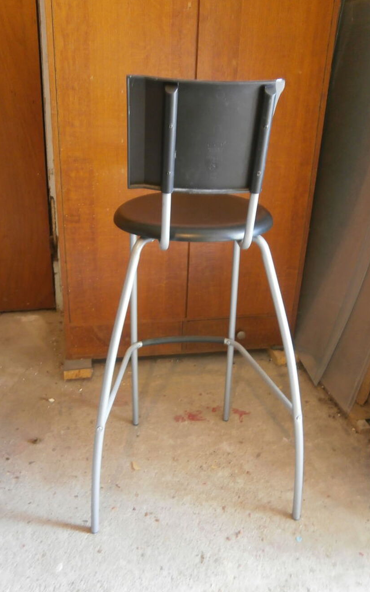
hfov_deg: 44.5
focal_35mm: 28
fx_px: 452
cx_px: 166
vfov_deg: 66.5
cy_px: 298
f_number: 2.8
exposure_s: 1/6
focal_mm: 4.7
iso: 200
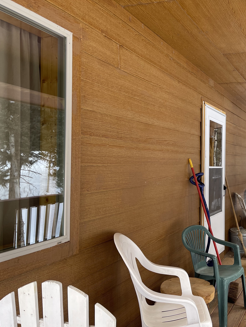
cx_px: 194
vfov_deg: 52.6
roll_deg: -1.0
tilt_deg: -1.5
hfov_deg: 39.2
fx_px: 332
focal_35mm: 35
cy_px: 164
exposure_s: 1/121
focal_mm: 5.1
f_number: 1.6
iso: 80
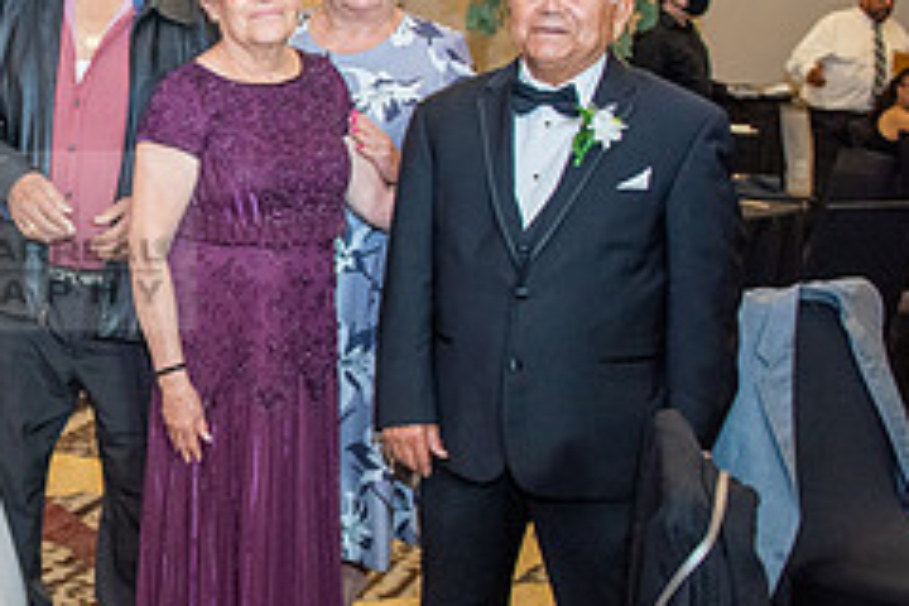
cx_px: -125
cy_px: 241
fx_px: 1464
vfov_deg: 23.3
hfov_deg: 30.3
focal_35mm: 58
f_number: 2.8
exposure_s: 1/160
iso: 1600
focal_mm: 24
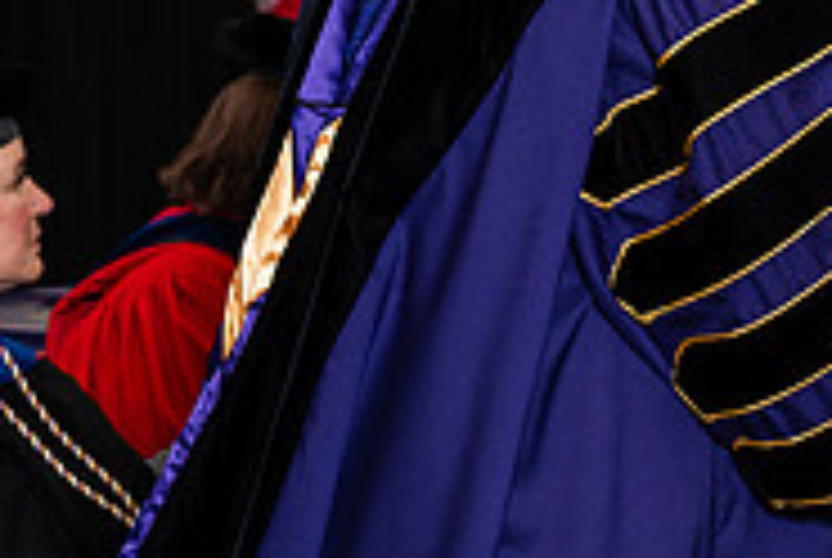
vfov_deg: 6.3
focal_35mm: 219
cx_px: 895
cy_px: 182
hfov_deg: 9.3
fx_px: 5069
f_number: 4.5
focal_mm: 70
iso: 1250
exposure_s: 1/200
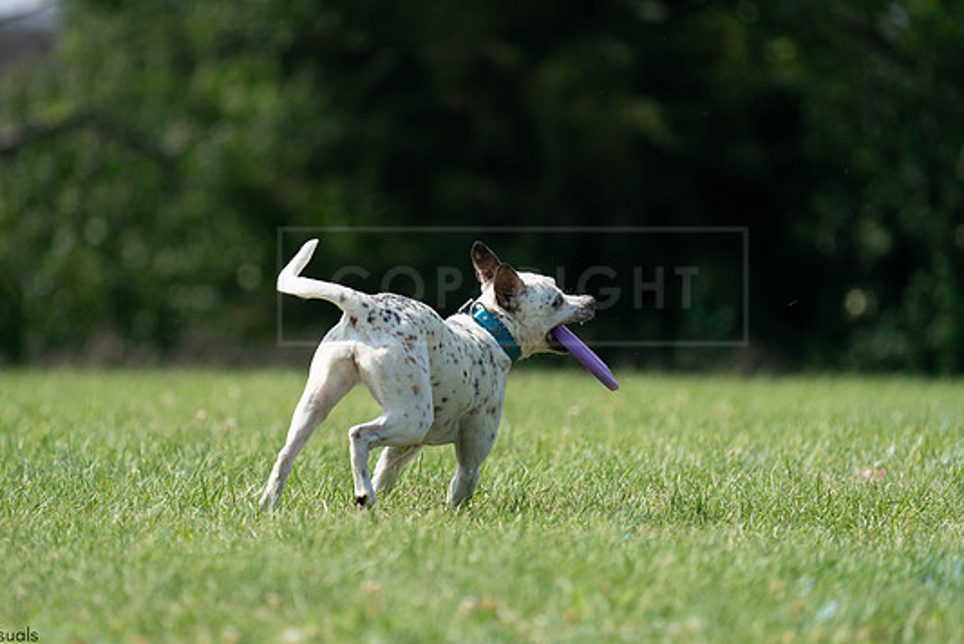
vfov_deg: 2.7
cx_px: 450
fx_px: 13610
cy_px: 317
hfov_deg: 4.1
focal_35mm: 508
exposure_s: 1/4000
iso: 1250
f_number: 6.3
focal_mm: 467
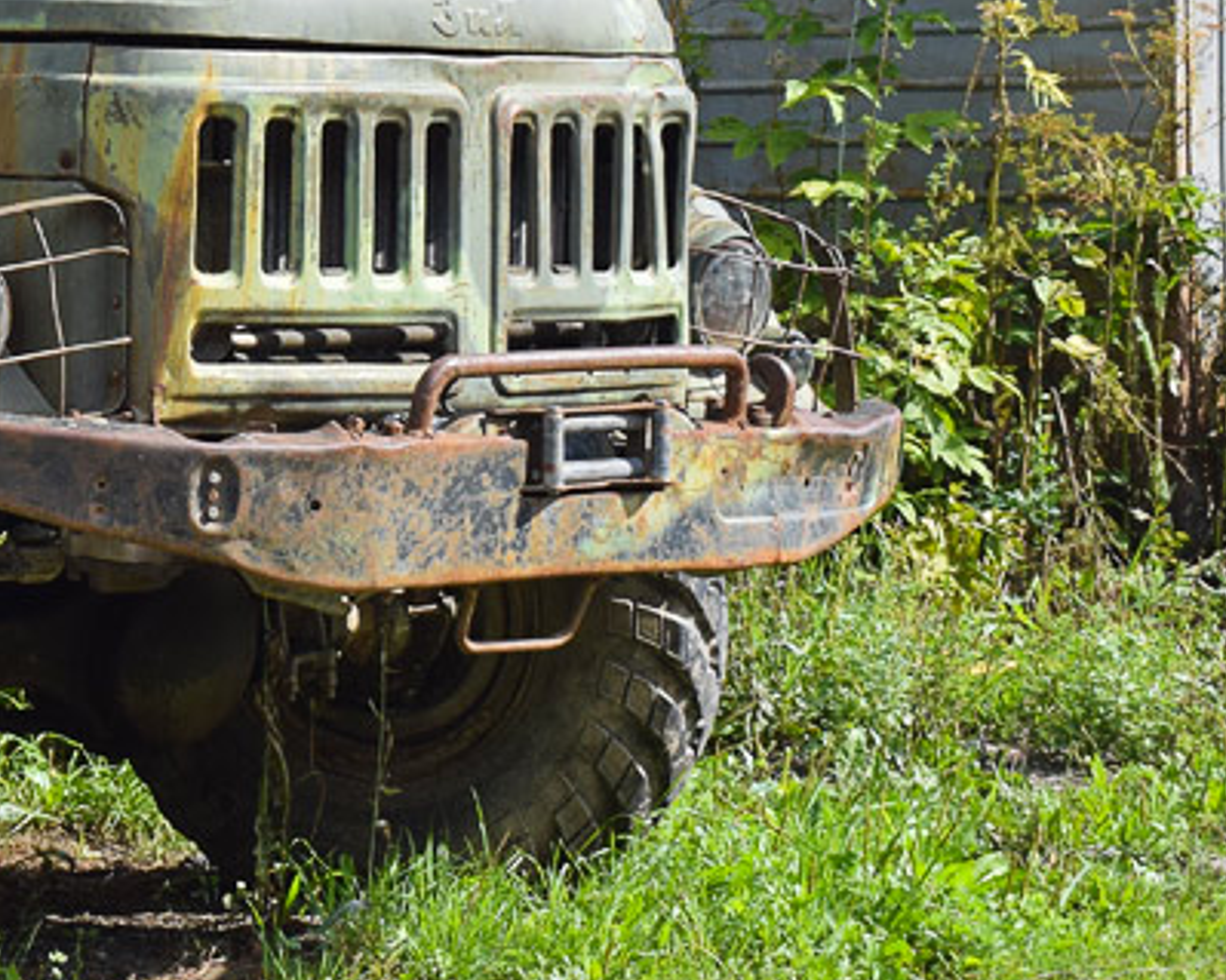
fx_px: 5224
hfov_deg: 12.9
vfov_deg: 10.6
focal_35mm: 144
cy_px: -83
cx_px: -452
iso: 200
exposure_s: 1/400
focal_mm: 34
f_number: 6.3
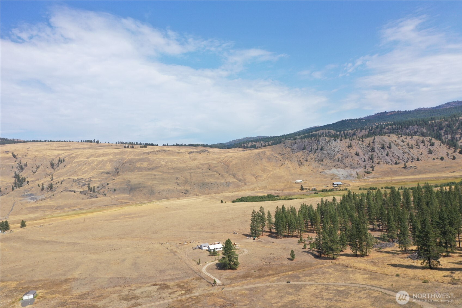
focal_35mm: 28
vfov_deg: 46.4
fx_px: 359
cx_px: 231
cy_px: 154
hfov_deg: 65.5
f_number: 5.6
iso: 100
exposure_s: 1/400
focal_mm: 10.26
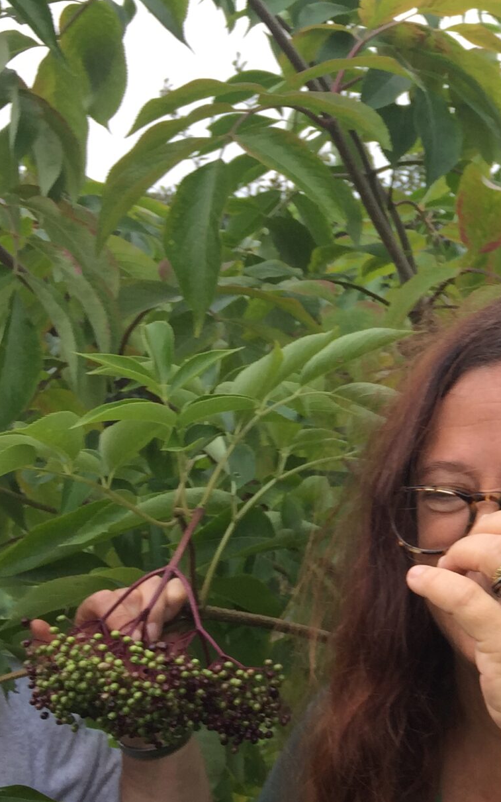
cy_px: 493
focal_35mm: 65
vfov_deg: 31.4
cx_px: 749
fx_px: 1420
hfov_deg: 17.9
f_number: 2.2
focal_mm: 4.15
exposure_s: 1/746
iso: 32
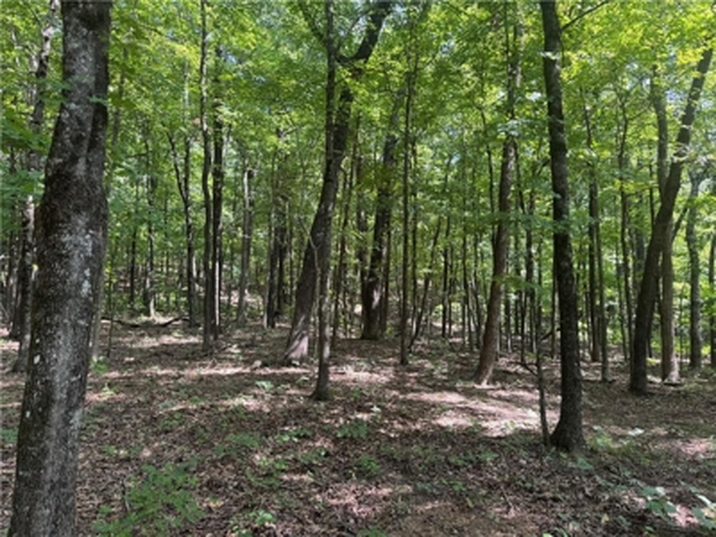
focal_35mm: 24
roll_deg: +0.9
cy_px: 268
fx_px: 496
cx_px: 358
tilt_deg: +10.7
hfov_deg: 71.6
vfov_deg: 56.8
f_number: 1.78
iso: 80
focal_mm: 6.76
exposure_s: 1/121
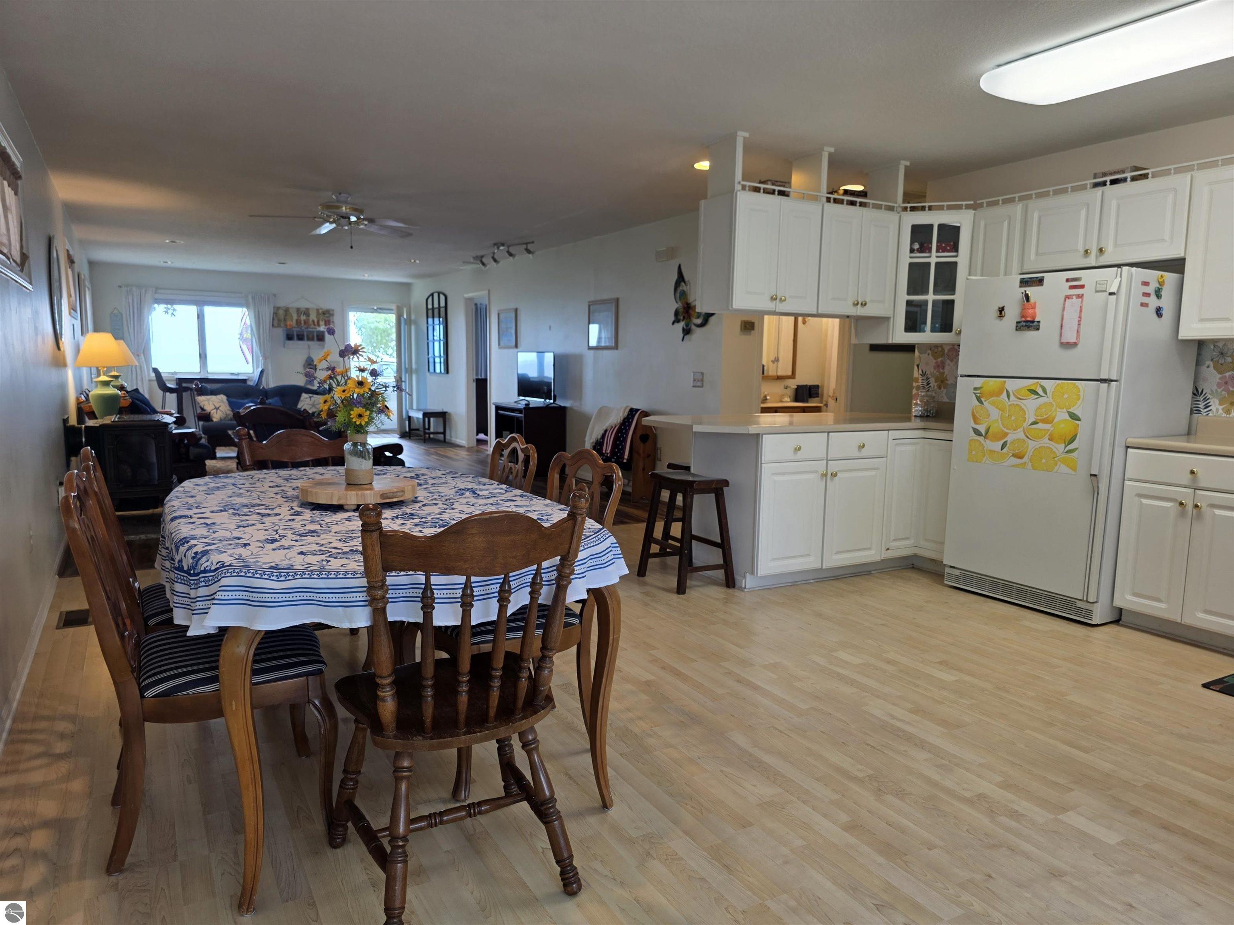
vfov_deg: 58.9
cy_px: 462
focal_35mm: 23
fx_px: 820
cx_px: 617
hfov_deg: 73.9
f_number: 1.7
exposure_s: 1/120
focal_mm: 6.3
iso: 50
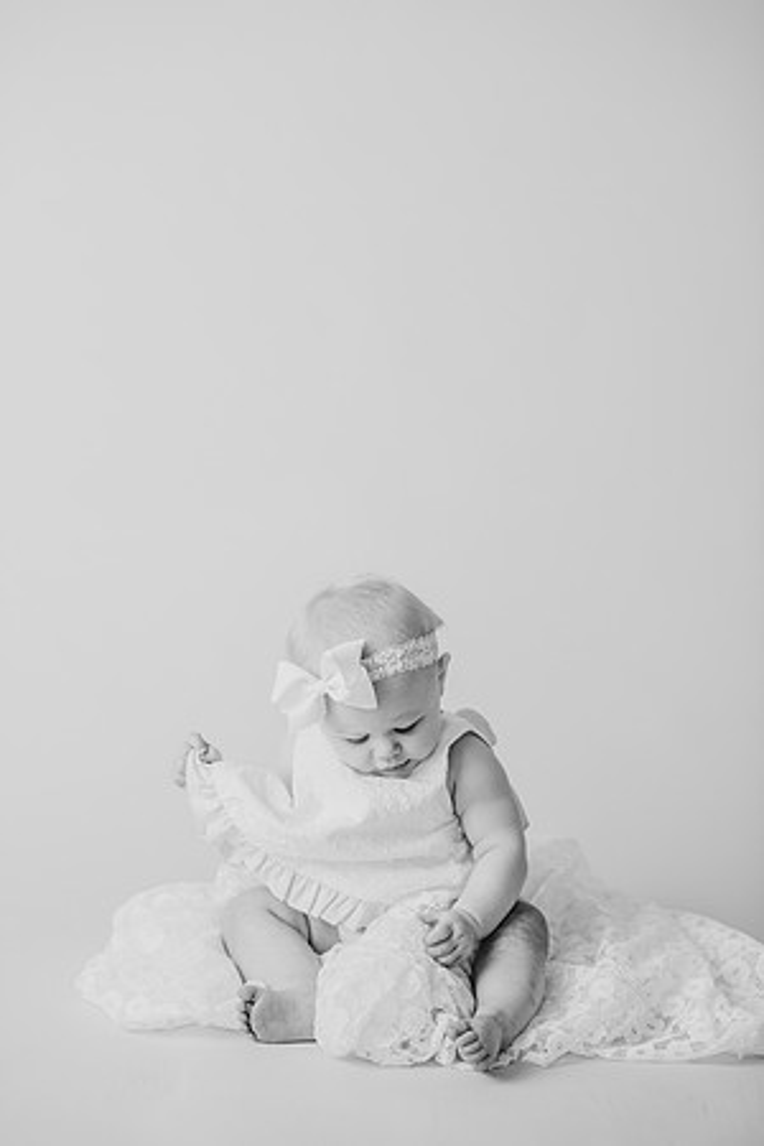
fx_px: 2706
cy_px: 573
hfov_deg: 16.1
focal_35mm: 85
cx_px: 382
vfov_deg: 23.9
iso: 100
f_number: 2.8
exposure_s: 1/160
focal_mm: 85
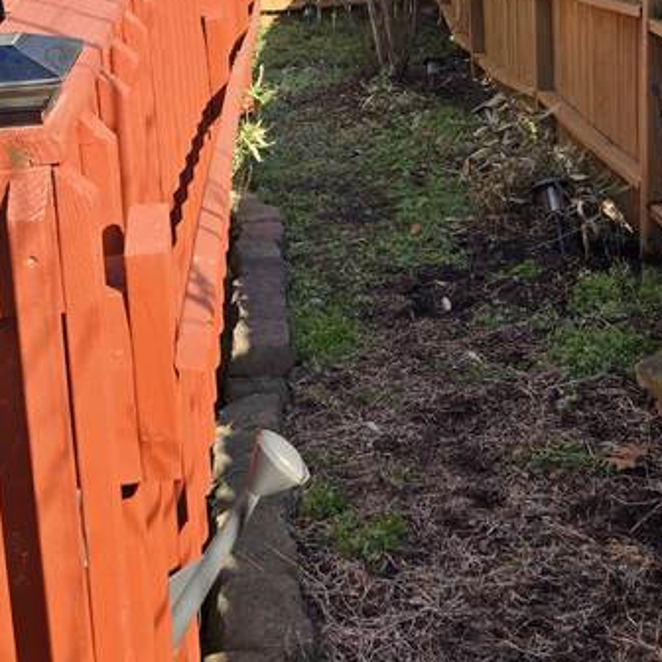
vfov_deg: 27.8
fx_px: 1255
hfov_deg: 29.4
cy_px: 2
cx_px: 437
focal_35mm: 58
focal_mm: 5.4
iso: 25
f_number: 1.8
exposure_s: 1/682
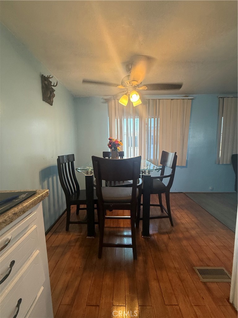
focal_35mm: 14
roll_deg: +0.4
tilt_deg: -5.7
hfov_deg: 85.7
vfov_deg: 102.1
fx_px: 128
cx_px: 119
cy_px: 159
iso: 320
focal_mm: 2.22
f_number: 2.2
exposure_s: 1/120
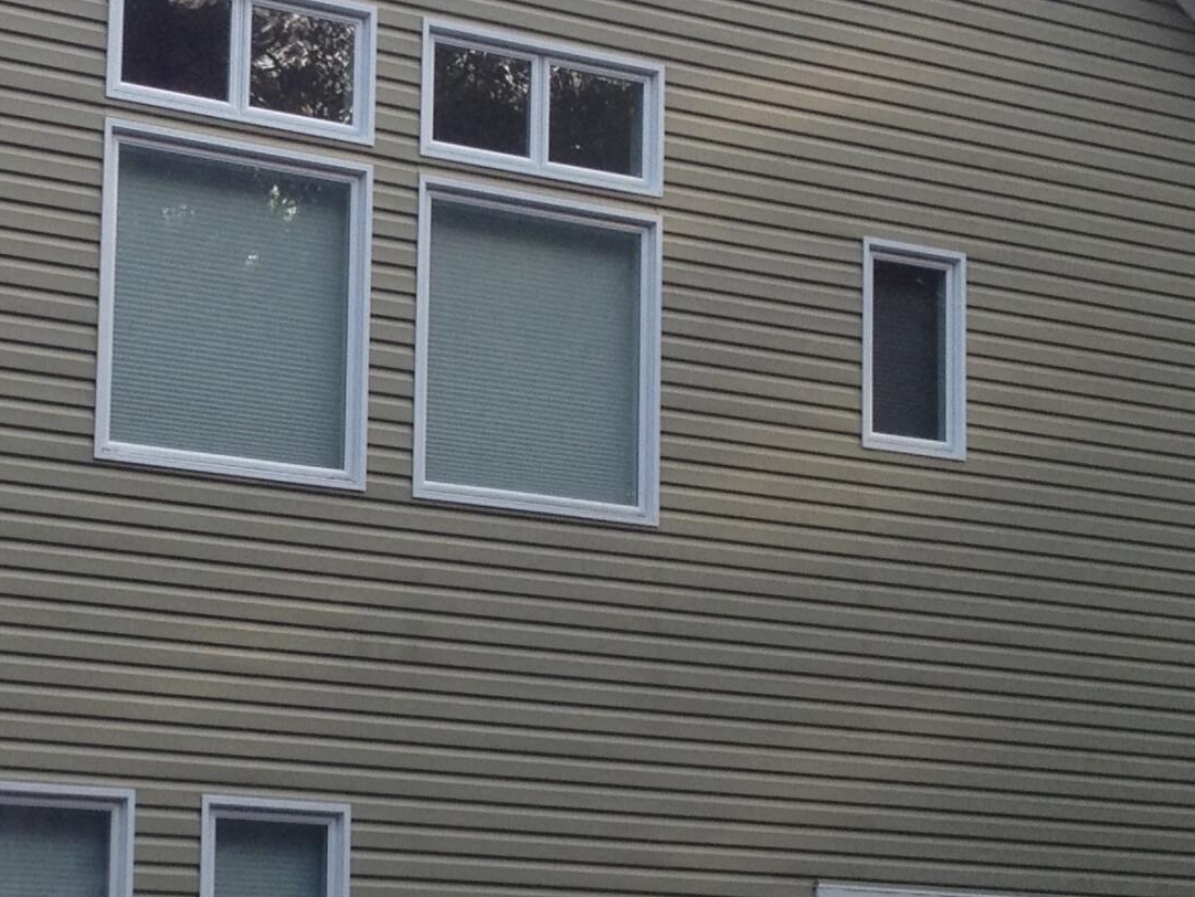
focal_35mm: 97
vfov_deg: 15.2
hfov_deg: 19.9
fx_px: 3349
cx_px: 142
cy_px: 619
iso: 50
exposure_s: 1/180
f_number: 2.4
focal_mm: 4.28
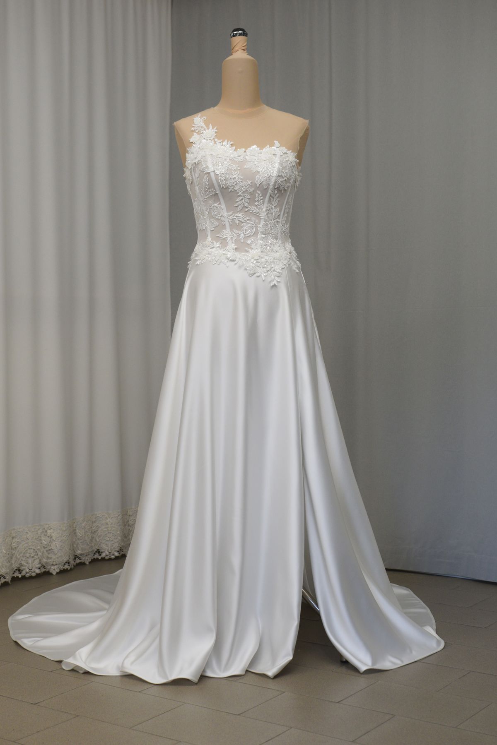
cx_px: 248
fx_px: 1087
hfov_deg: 25.8
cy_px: 372
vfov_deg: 37.9
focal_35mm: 52
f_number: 4
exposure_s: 1/60
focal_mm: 35
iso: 400
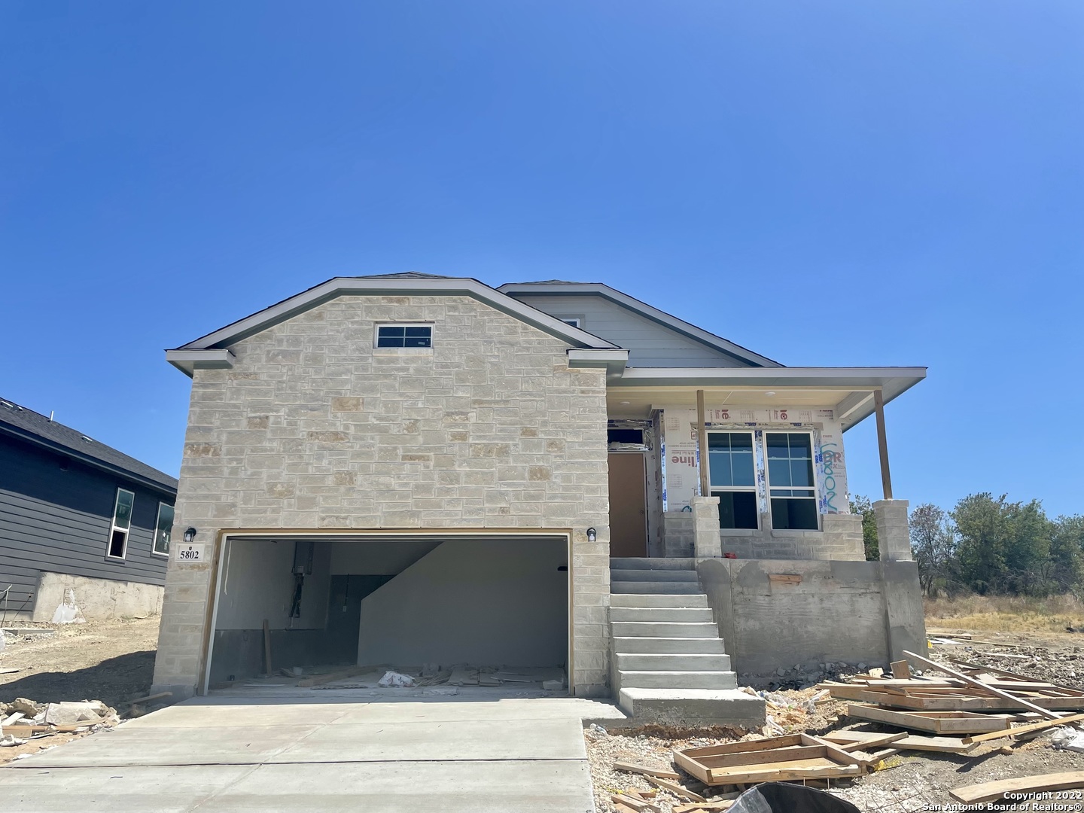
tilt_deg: +17.3
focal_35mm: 26
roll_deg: -1.2
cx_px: 542
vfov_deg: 53.1
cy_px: 406
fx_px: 814
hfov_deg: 67.3
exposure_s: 1/4651
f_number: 1.6
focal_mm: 4.2
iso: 32
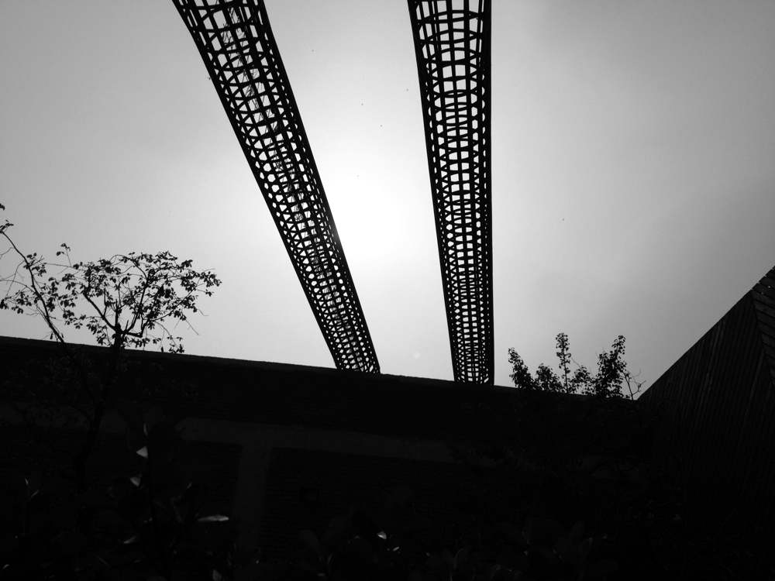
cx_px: 388
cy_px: 290
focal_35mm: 35
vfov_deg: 40.7
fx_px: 784
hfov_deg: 52.6
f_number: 2.4
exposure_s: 1/7937
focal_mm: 4.28
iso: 64
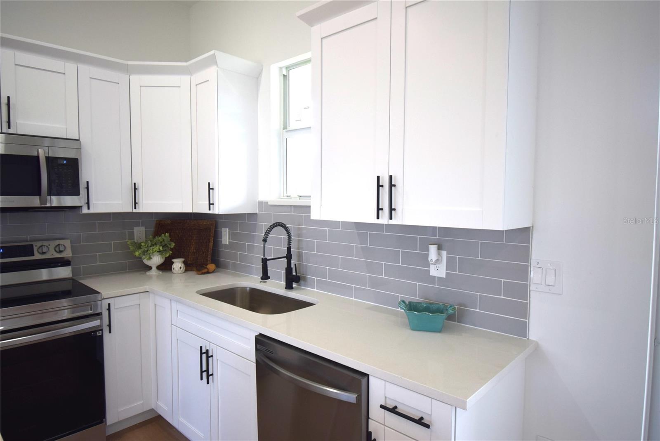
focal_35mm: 21
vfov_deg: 59.6
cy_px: 220
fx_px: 385
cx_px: 330
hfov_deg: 81.2
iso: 200
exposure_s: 1/60
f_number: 5
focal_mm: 14
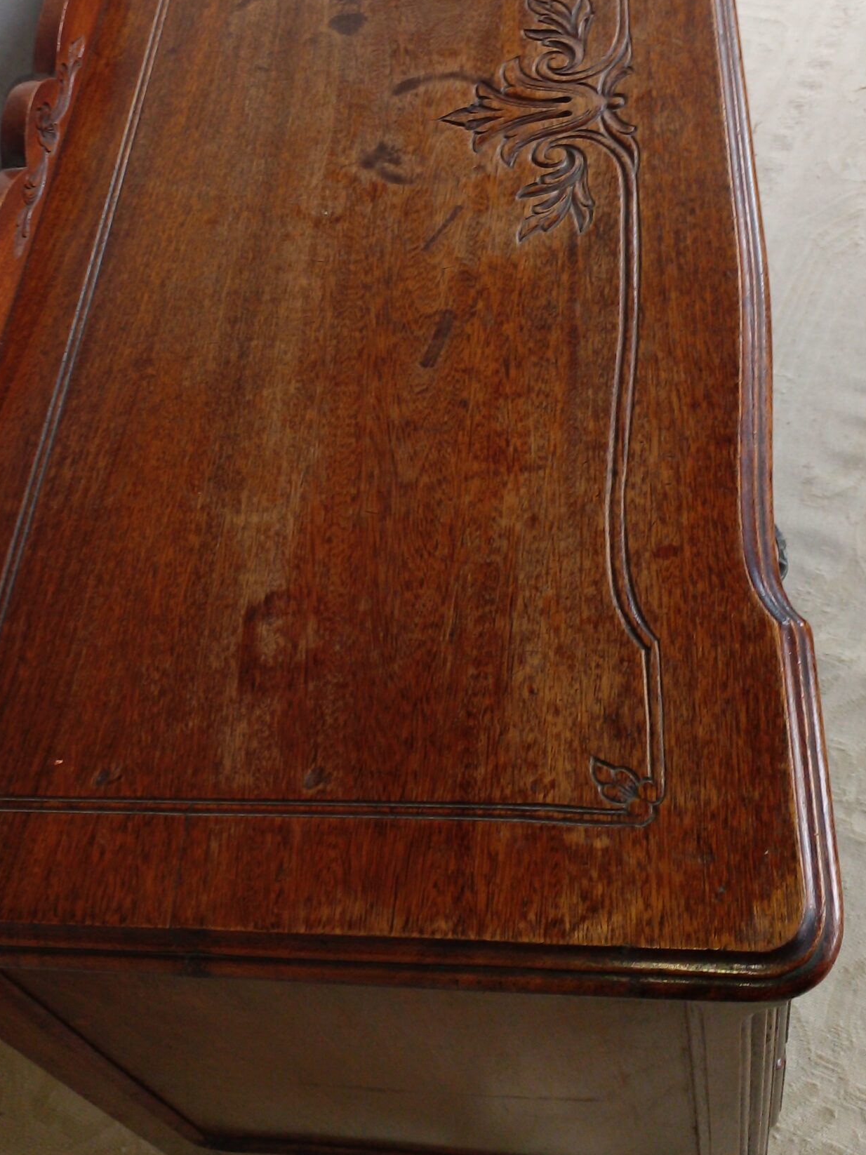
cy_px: 352
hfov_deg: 34.2
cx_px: 343
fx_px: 1401
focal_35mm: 42
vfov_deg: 43.9
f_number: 1.9
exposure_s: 1/50
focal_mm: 3.6
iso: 64
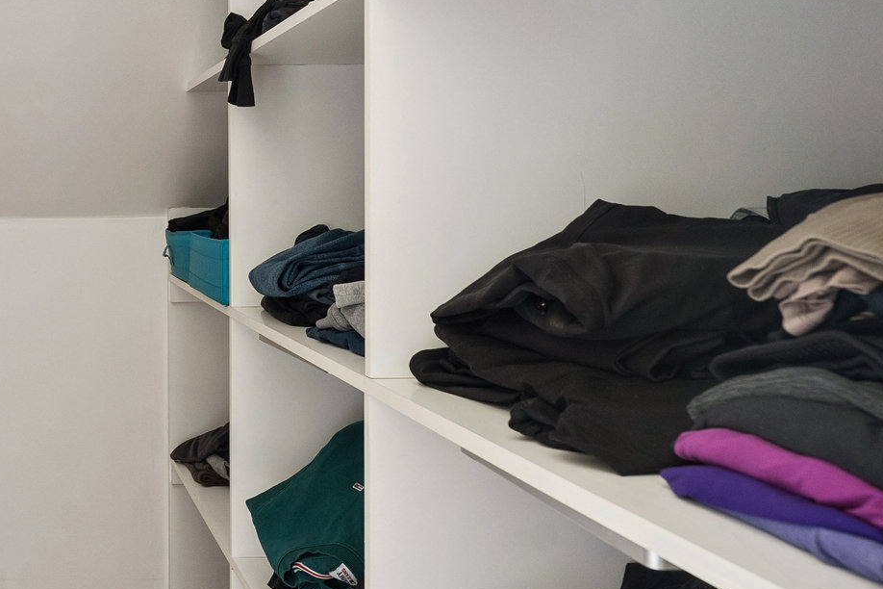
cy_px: 218
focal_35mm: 42
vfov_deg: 32.1
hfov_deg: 41.5
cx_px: 27
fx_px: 1019
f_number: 6.3
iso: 800
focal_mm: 18.7
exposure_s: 1/6
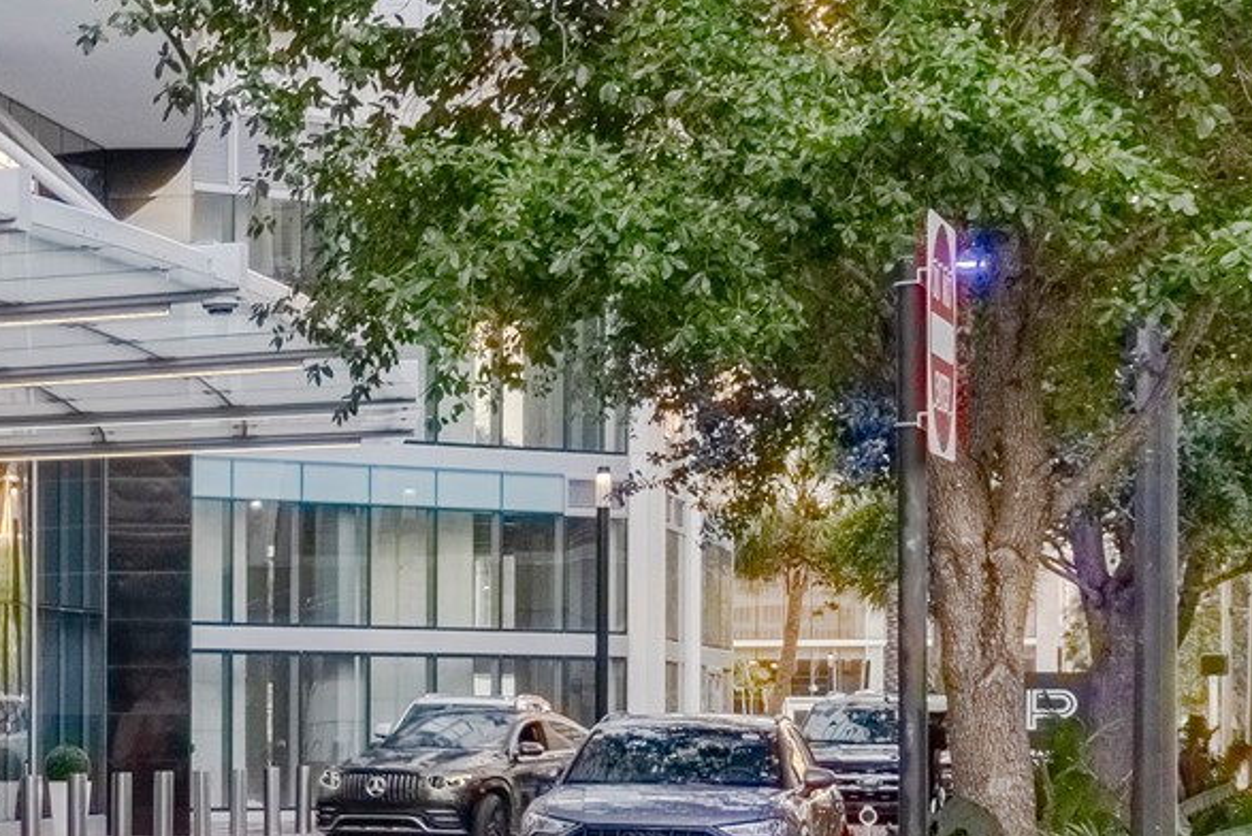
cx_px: -387
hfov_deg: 18.3
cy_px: 541
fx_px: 3619
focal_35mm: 104
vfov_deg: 13.2
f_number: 8
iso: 2500
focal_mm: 24
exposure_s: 1/8000
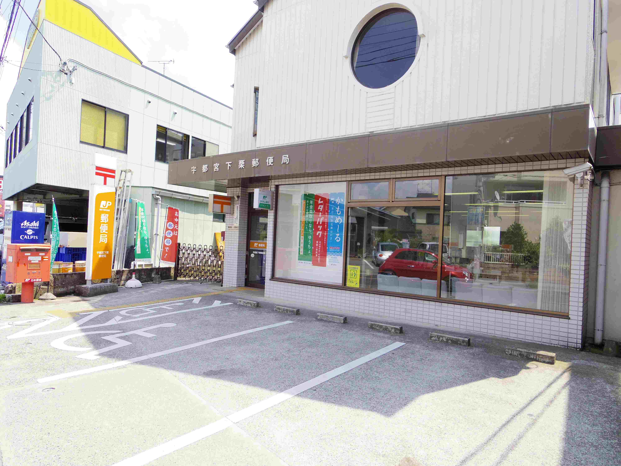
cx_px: 310
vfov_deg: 58.9
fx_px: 413
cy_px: 233
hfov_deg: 73.9
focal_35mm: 23
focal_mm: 5
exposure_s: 1/400
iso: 200
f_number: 4
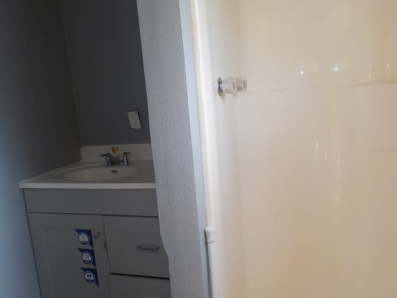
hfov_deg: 60.0
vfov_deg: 46.8
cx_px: 198
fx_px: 344
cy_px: 149
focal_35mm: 30
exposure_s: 1/40
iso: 125
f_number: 3.3
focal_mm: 4.1
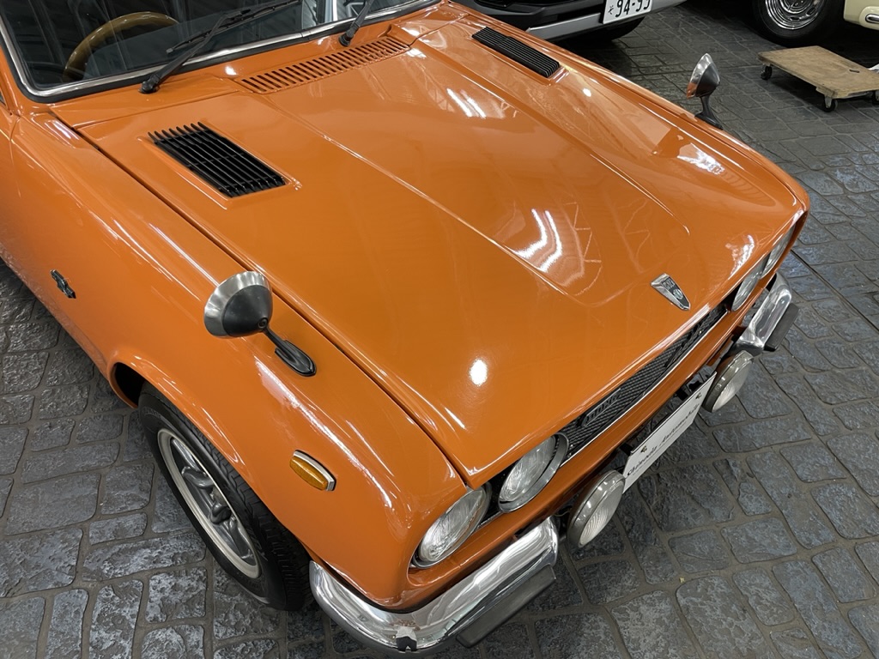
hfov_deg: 67.3
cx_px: 440
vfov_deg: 53.1
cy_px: 330
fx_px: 660
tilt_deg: -42.4
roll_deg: -1.9
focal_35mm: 26
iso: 125
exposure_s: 1/50
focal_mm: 4.2
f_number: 1.6
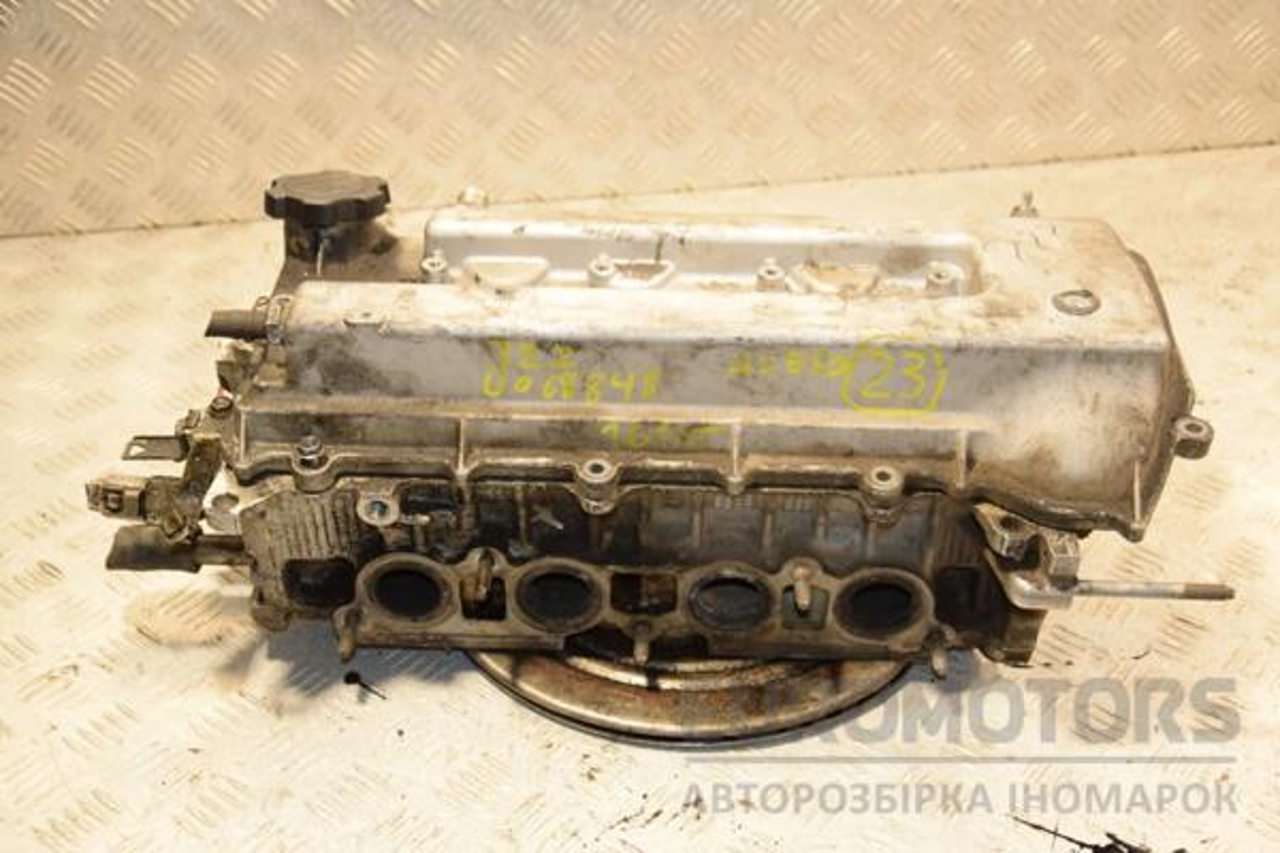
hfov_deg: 41.1
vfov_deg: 28.1
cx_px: 640
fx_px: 1707
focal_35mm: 48
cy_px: 426
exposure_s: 1/125
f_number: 5
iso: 800
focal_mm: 32
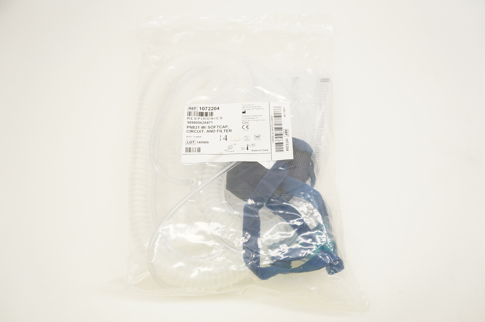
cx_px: 242
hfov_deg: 67.4
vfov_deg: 47.8
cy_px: 161
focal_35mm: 27
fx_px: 363
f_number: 6.3
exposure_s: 1/60
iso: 400
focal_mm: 18
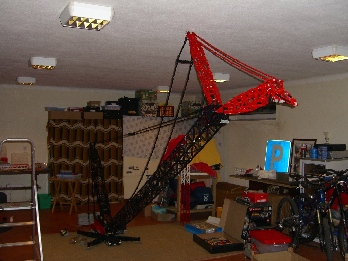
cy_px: 130
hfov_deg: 49.0
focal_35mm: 38
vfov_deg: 37.7
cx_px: 174
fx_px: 382
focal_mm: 7.9
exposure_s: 1/60
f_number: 2.8
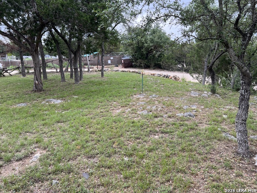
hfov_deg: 67.3
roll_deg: +2.9
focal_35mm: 26
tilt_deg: -9.0
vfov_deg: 53.1
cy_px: 96
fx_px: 193
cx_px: 128
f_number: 1.5
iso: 50
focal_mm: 5.7
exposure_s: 1/513
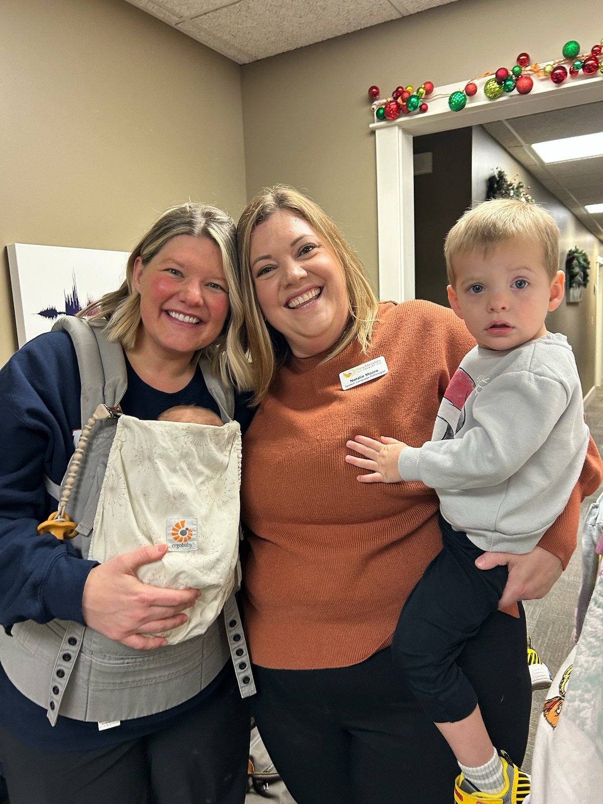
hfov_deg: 53.1
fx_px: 604
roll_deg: +3.9
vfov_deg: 67.3
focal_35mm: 26
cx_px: 302
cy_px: 402
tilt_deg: -9.1
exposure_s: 1/60
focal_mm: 5.7
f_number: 1.5
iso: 160
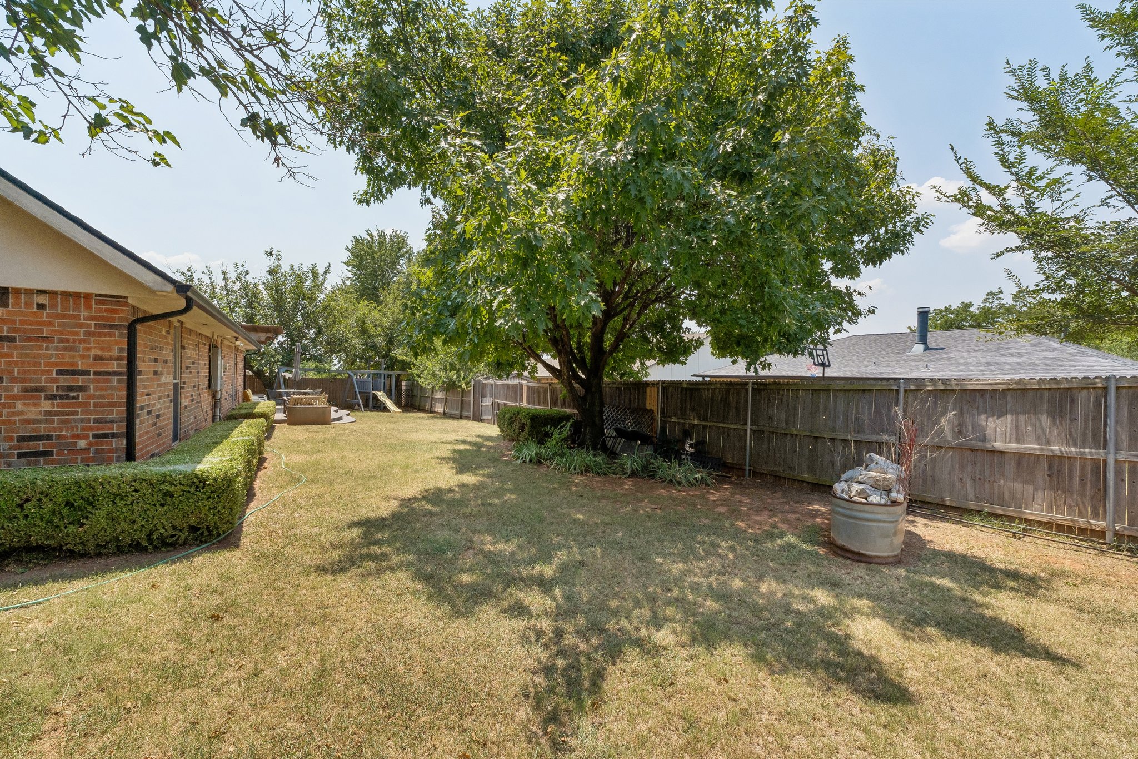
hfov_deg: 100.4
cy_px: 380
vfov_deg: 77.3
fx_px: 474
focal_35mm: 15
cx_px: 569
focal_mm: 10
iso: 200
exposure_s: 1/640
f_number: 10
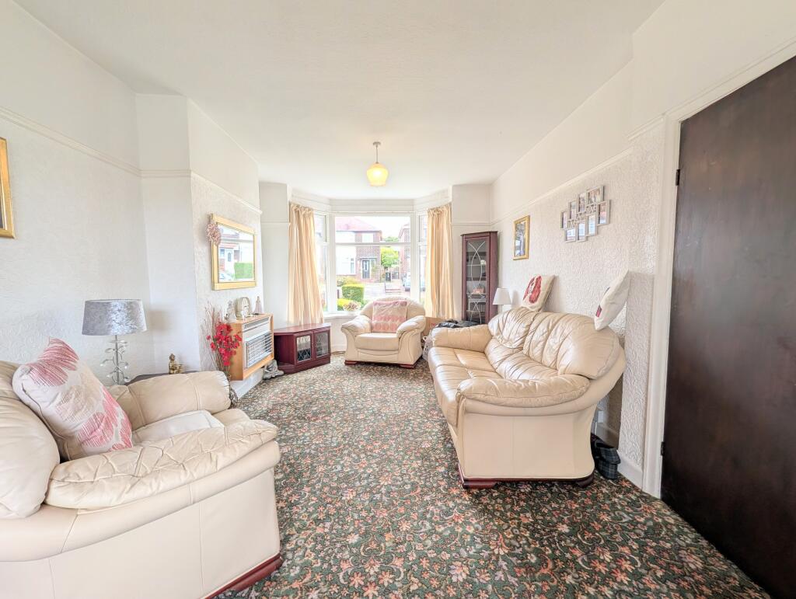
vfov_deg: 94.6
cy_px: 300
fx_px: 276
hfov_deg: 110.5
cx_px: 398
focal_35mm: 12
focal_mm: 2.02
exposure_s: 1/316
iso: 104
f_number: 1.7
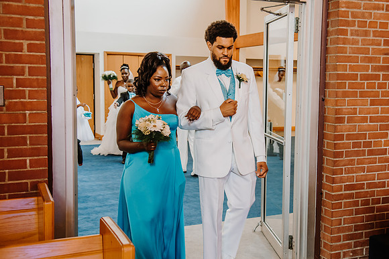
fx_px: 486
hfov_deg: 43.5
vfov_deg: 29.9
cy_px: 123
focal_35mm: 45
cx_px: 227
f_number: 4
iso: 1000
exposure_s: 1/60
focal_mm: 38
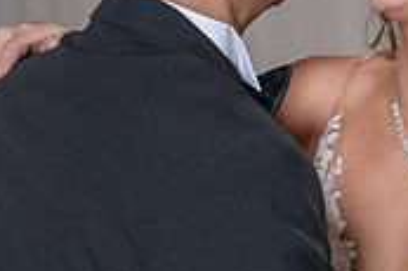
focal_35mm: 493
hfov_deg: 4.2
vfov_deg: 2.8
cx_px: 268
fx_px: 5582
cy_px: 71
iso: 2000
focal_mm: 126
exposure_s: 1/100
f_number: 5.6
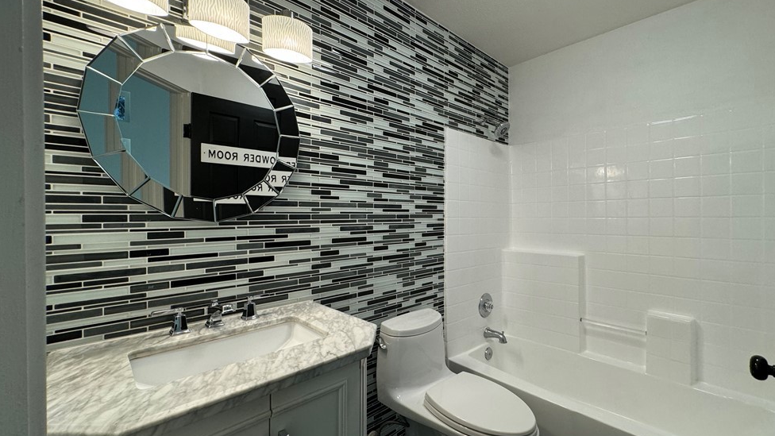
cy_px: 218
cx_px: 399
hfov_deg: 99.3
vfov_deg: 67.1
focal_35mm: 16
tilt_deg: -0.7
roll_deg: -0.3
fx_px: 329
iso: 160
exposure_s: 1/120
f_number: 2.2
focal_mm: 2.22
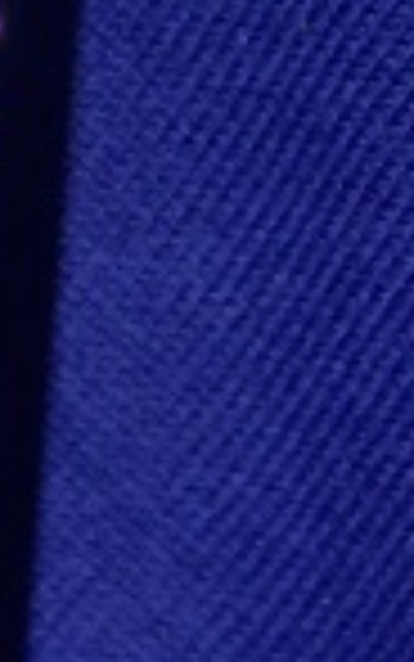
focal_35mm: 184
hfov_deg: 6.6
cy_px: 1047
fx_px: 3318
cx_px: -752
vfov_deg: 10.9
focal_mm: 4.12
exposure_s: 1/55
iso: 32
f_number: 2.2
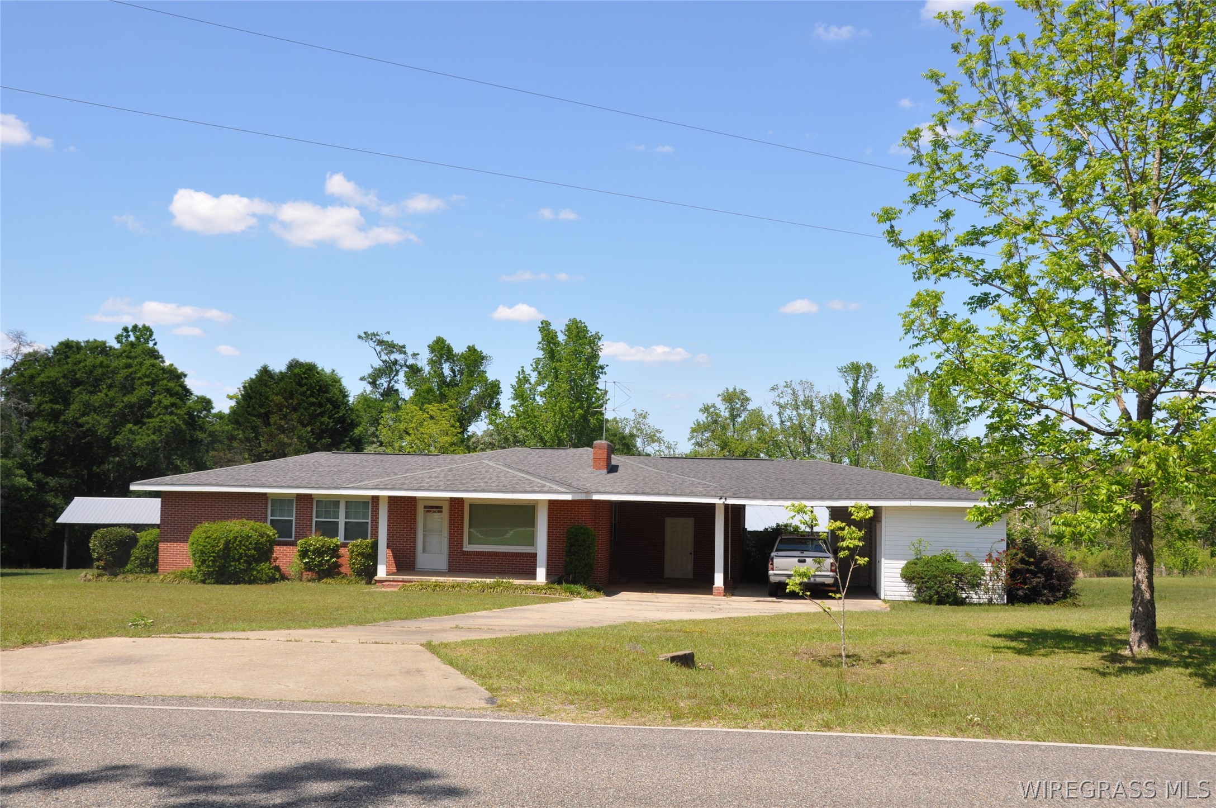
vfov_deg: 34.1
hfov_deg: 49.6
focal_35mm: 39
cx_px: 608
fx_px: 1316
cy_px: 404
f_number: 9
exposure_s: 1/320
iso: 200
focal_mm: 26
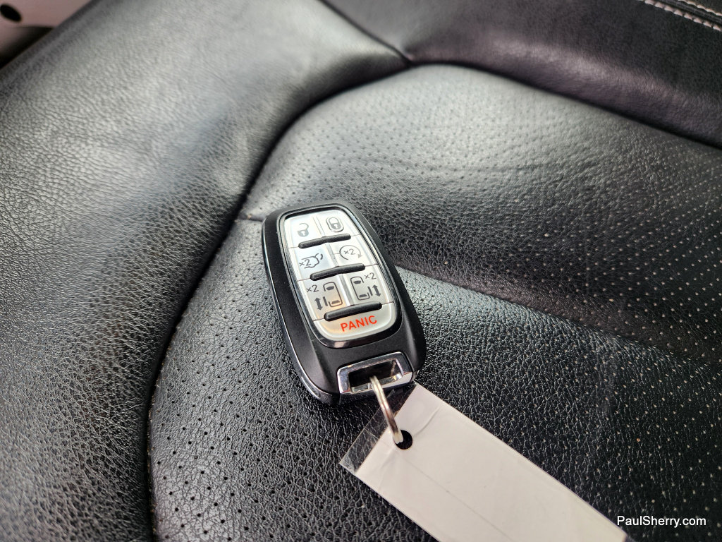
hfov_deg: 73.9
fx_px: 480
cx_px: 361
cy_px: 271
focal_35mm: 23
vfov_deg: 58.9
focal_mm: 5.4
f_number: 1.8
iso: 40
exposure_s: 1/180
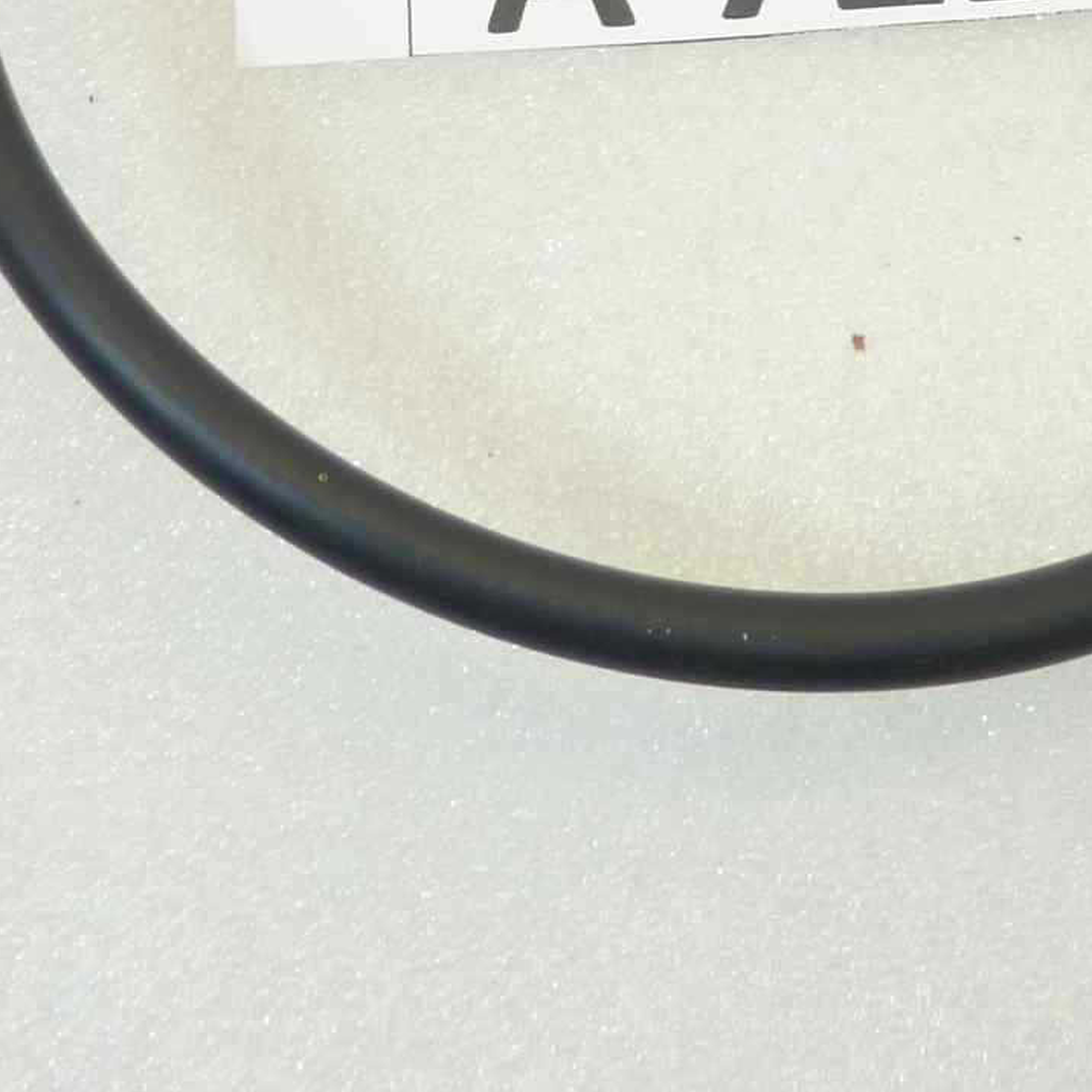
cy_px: -224
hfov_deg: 21.8
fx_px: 2820
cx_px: 781
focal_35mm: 79
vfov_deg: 20.5
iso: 80
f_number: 3.3
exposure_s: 1/25
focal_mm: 4.1
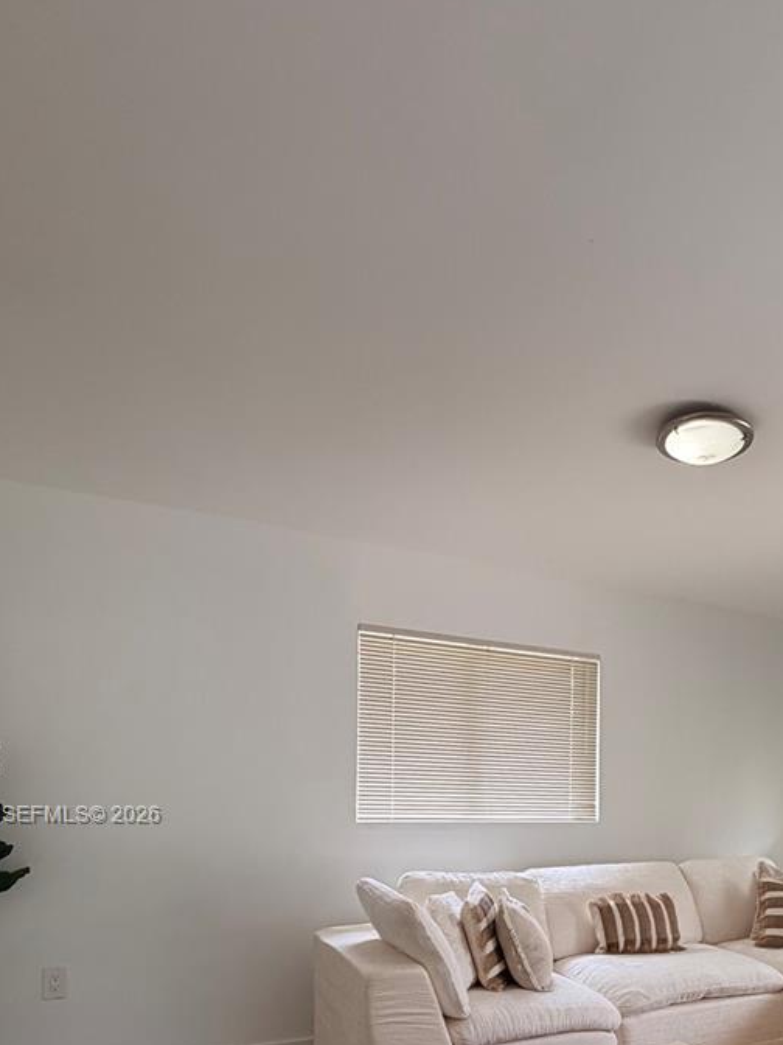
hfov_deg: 52.8
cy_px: 816
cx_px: 572
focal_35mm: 25
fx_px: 754
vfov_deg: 64.1
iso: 125
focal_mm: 2.22
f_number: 2.2
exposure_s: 1/120
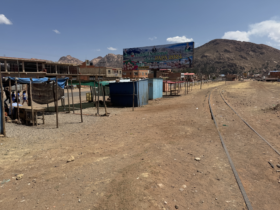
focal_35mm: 24
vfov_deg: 56.8
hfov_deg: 71.6
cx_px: 140
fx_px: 194
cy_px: 105
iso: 80
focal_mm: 6.76
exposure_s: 1/6410
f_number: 1.78
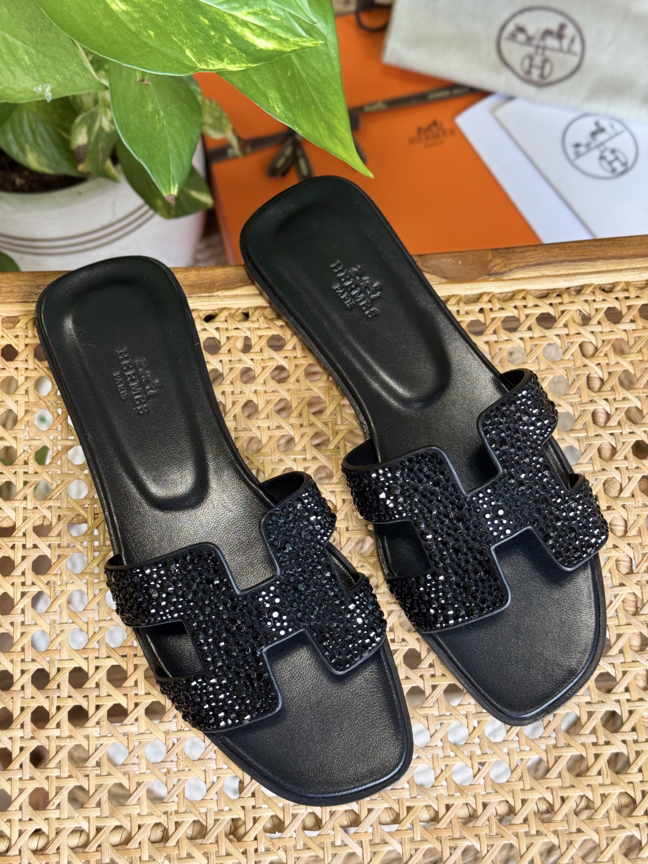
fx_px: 1198
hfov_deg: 30.3
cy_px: 432
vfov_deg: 39.7
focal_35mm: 48
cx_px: 324
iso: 100
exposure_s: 1/66
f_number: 1.78
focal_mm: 6.76
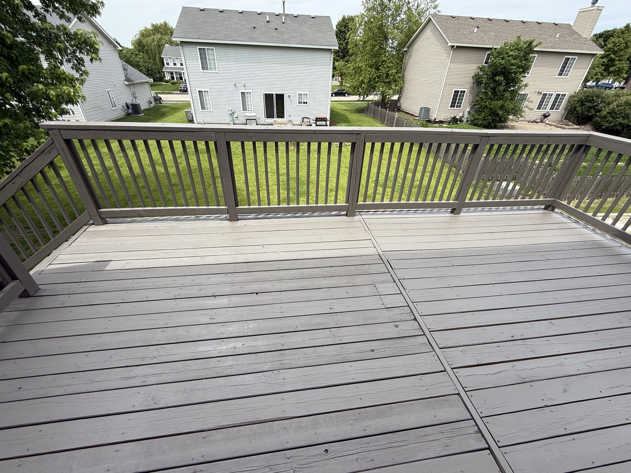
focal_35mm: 15
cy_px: 241
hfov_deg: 98.2
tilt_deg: -32.0
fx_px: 273
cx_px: 317
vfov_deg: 81.7
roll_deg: -2.5
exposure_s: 1/985
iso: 50
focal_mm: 2.22
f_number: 2.2
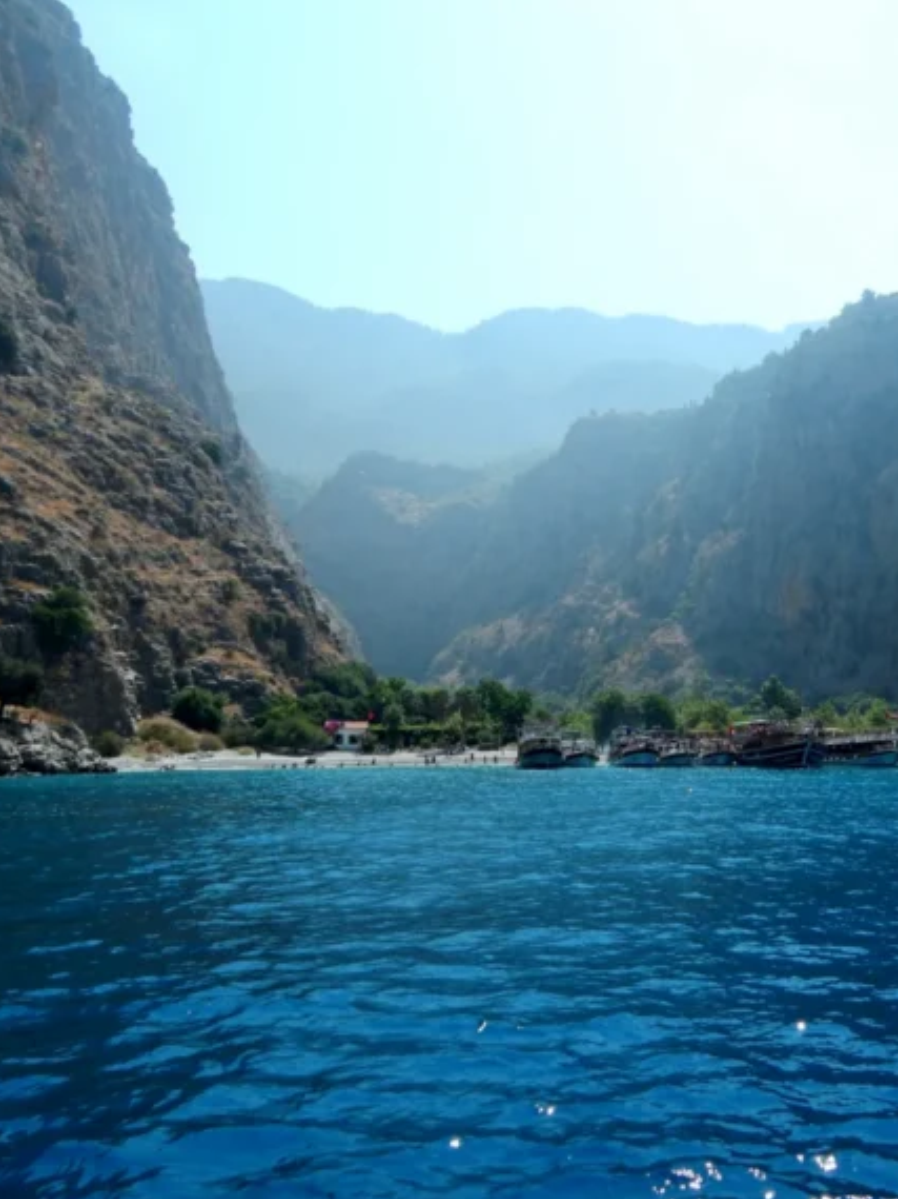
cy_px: 602
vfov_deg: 58.4
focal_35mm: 31
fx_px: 1073
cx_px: 692
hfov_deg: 43.7
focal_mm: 4
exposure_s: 1/400
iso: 125
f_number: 6
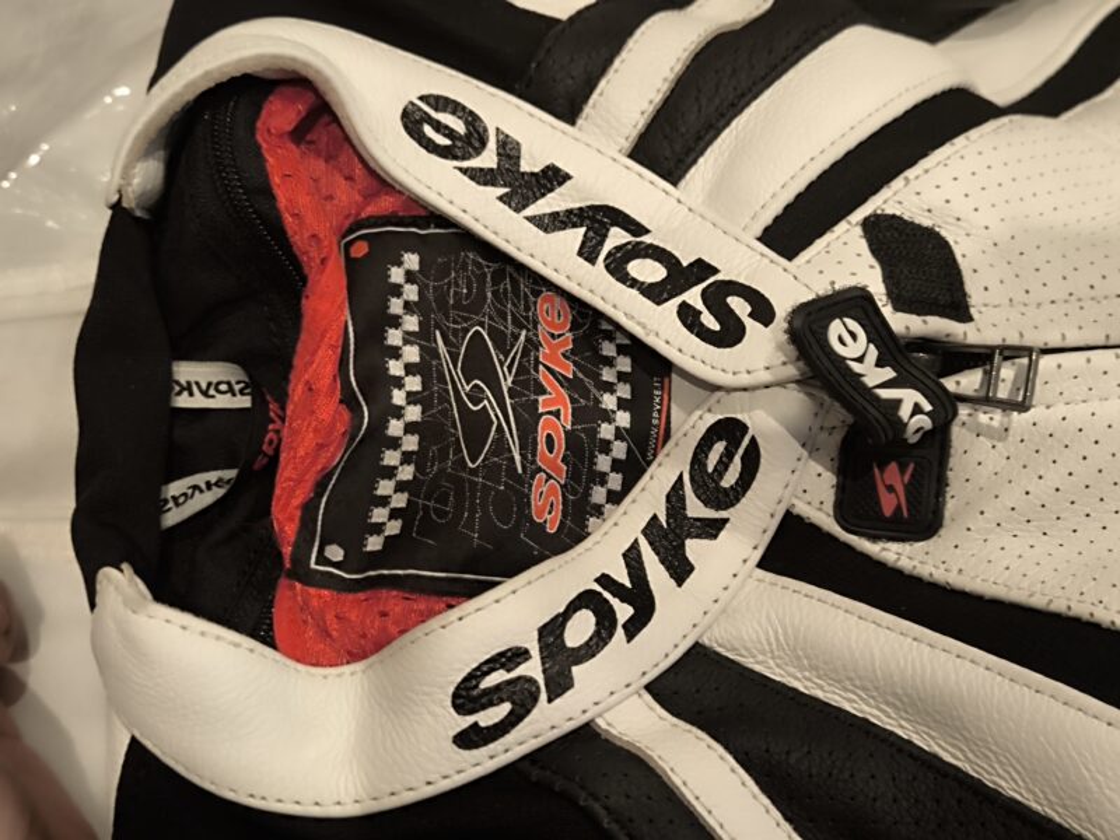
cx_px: 560
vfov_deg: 29.1
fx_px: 1618
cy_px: 420
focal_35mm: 50
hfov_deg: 38.2
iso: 400
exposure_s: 1/33.3
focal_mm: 6.92
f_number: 1.9
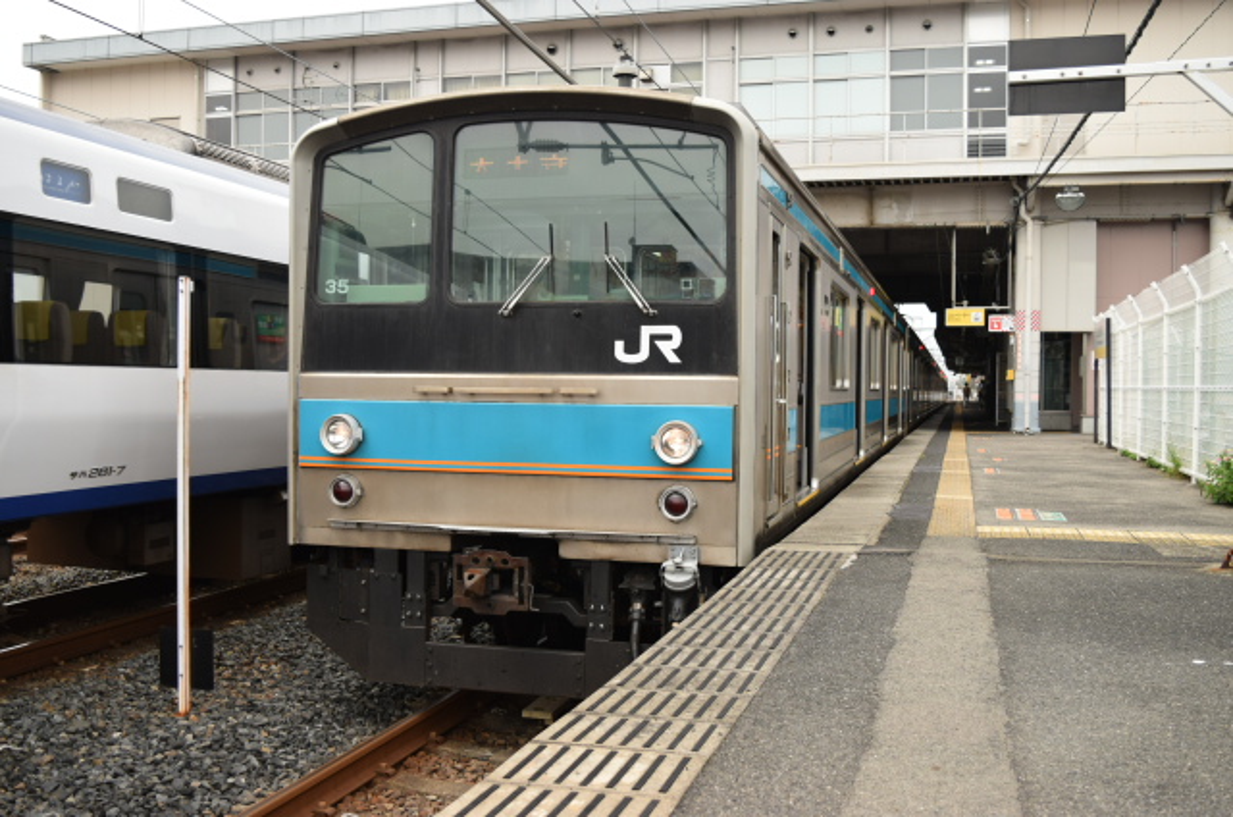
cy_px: 408
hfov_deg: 53.2
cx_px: 616
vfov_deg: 36.7
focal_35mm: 36
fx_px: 1231
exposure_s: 1/1600
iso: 400
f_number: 5
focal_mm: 24
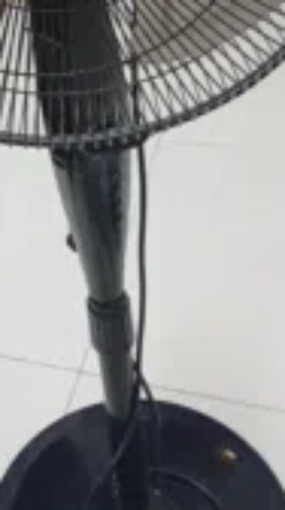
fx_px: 944
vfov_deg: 29.1
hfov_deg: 16.8
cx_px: -3
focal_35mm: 70
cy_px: 61
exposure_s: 1/50
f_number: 1.8
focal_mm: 3.84
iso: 173
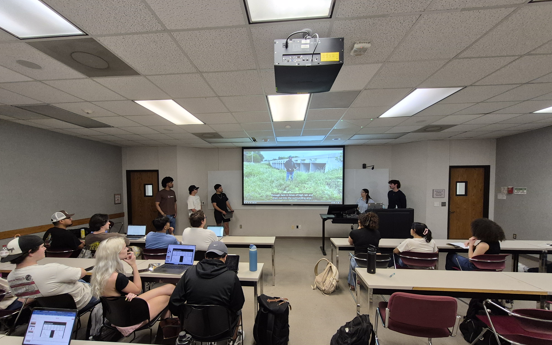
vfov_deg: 78.3
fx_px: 211
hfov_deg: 105.3
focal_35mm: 14
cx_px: 273
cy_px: 195
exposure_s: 1/60
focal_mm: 1.74
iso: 320
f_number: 2.2
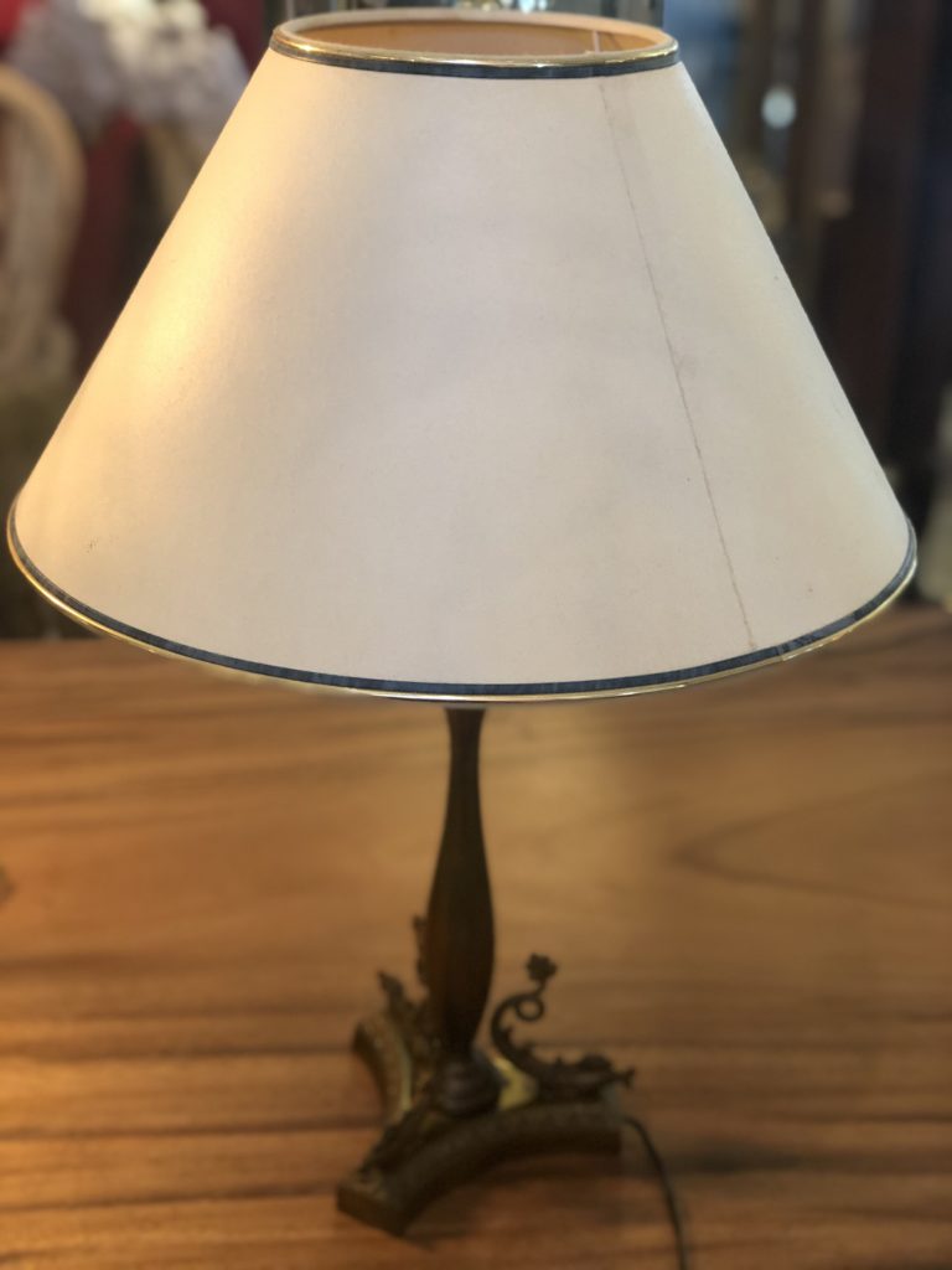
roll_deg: -1.0
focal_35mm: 52
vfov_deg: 36.8
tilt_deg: -24.3
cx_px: 476
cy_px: 635
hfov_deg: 28.0
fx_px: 1907
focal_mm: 6
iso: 160
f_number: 2.4
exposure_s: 1/17
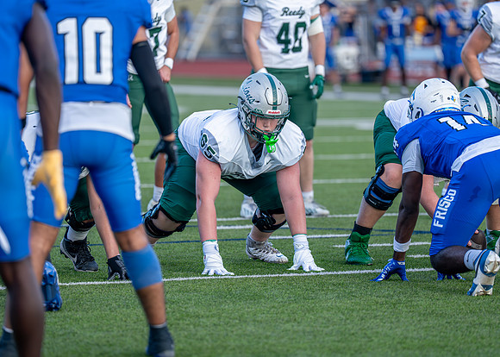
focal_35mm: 242
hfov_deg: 8.3
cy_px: 167
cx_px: 268
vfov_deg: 6.0
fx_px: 3430
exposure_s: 1/1250
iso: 500
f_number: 2.8
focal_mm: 200
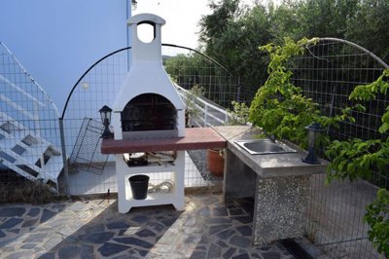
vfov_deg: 47.9
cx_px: 194
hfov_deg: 67.4
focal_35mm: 27
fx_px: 292
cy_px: 130
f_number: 9
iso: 200
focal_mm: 18
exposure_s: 1/320
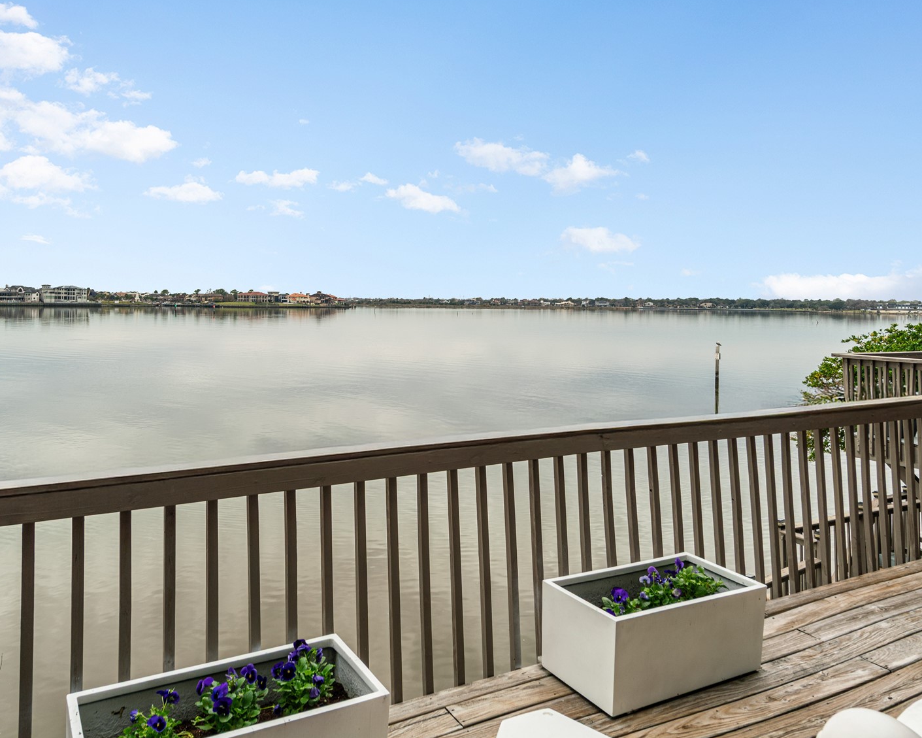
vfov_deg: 54.6
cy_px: 297
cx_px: 422
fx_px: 710
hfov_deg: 65.9
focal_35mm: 26
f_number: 8
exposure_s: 1/30
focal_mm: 18
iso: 125
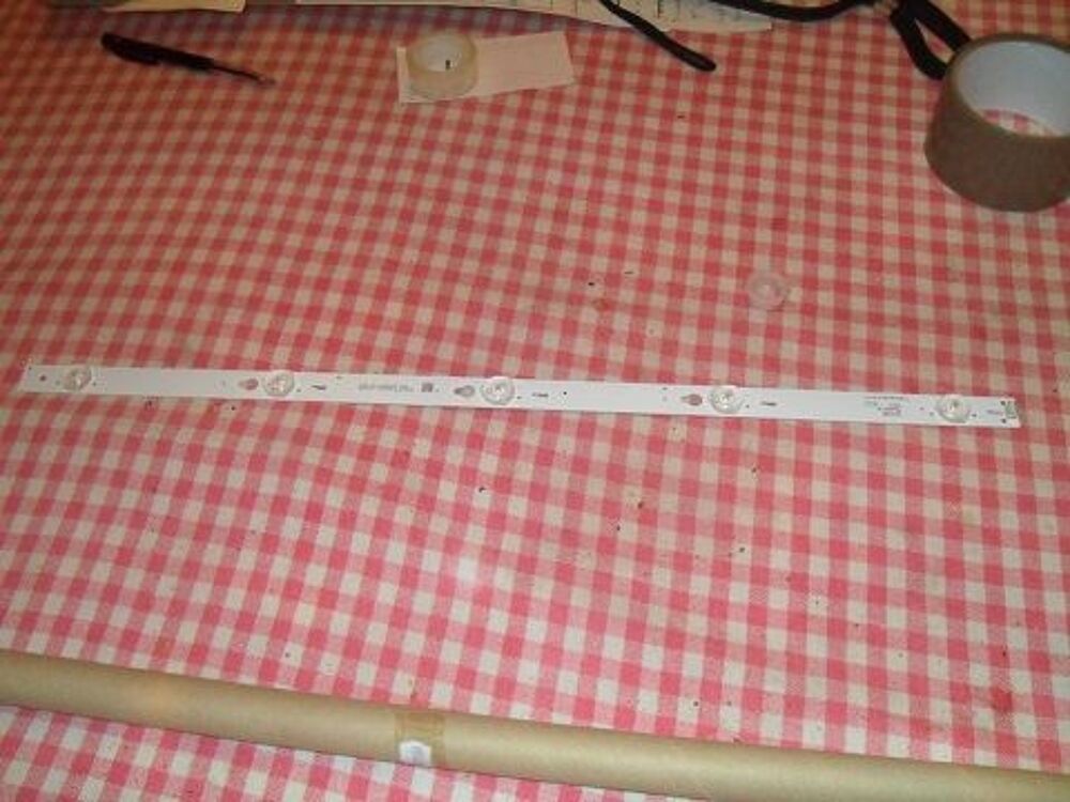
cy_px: 401
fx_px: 1082
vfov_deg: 40.7
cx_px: 535
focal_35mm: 35
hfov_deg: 52.6
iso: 400
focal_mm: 6.2
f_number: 2.8
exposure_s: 1/45
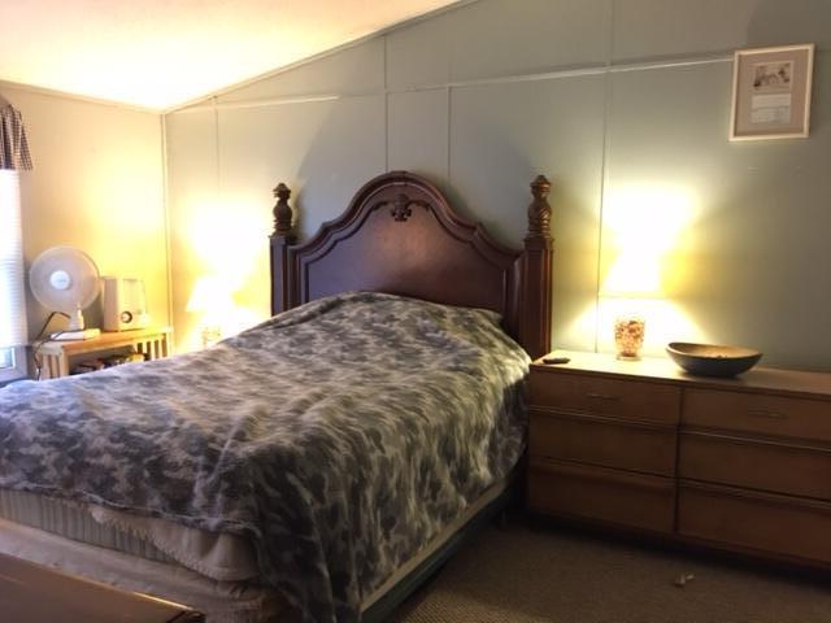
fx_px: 696
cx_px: 416
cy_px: 312
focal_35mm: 29
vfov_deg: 48.2
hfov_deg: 61.7
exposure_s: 1/4
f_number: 2.2
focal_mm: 4.15
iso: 100
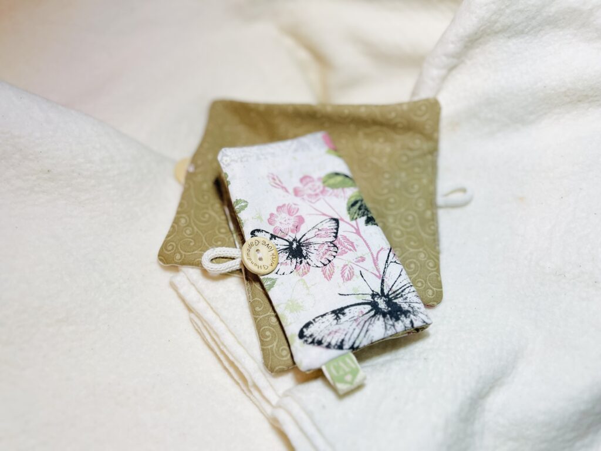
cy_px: 226
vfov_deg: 53.1
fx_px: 451
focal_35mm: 26
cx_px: 300
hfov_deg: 67.3
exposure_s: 1/60
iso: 64
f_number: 1.6
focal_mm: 5.1
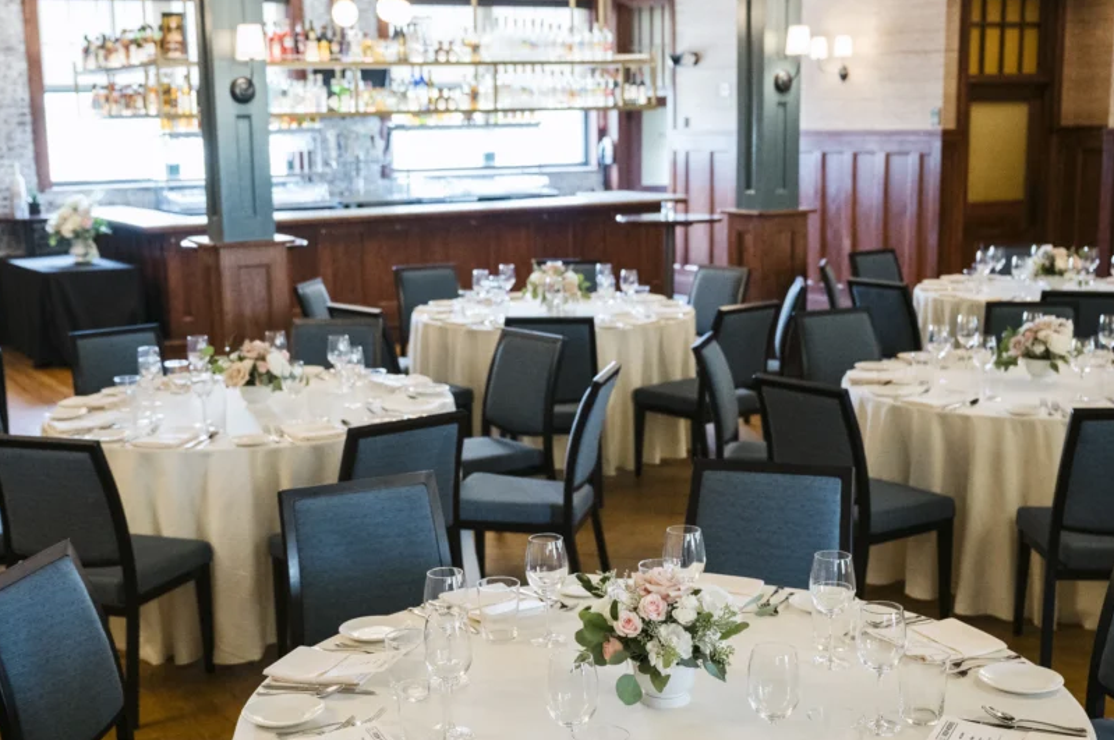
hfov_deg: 39.6
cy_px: 426
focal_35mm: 50
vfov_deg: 26.9
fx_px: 1546
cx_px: 482
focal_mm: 39
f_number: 3.5
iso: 5000
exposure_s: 1/400
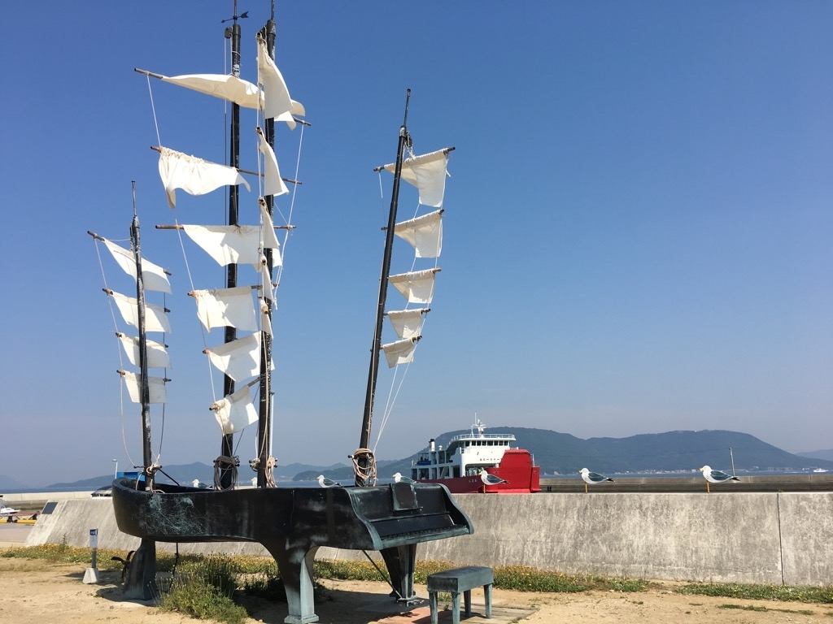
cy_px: 312
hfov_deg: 61.7
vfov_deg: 48.2
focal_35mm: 29
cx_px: 416
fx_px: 698
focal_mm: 4.15
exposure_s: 1/1876
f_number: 2.2
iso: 25
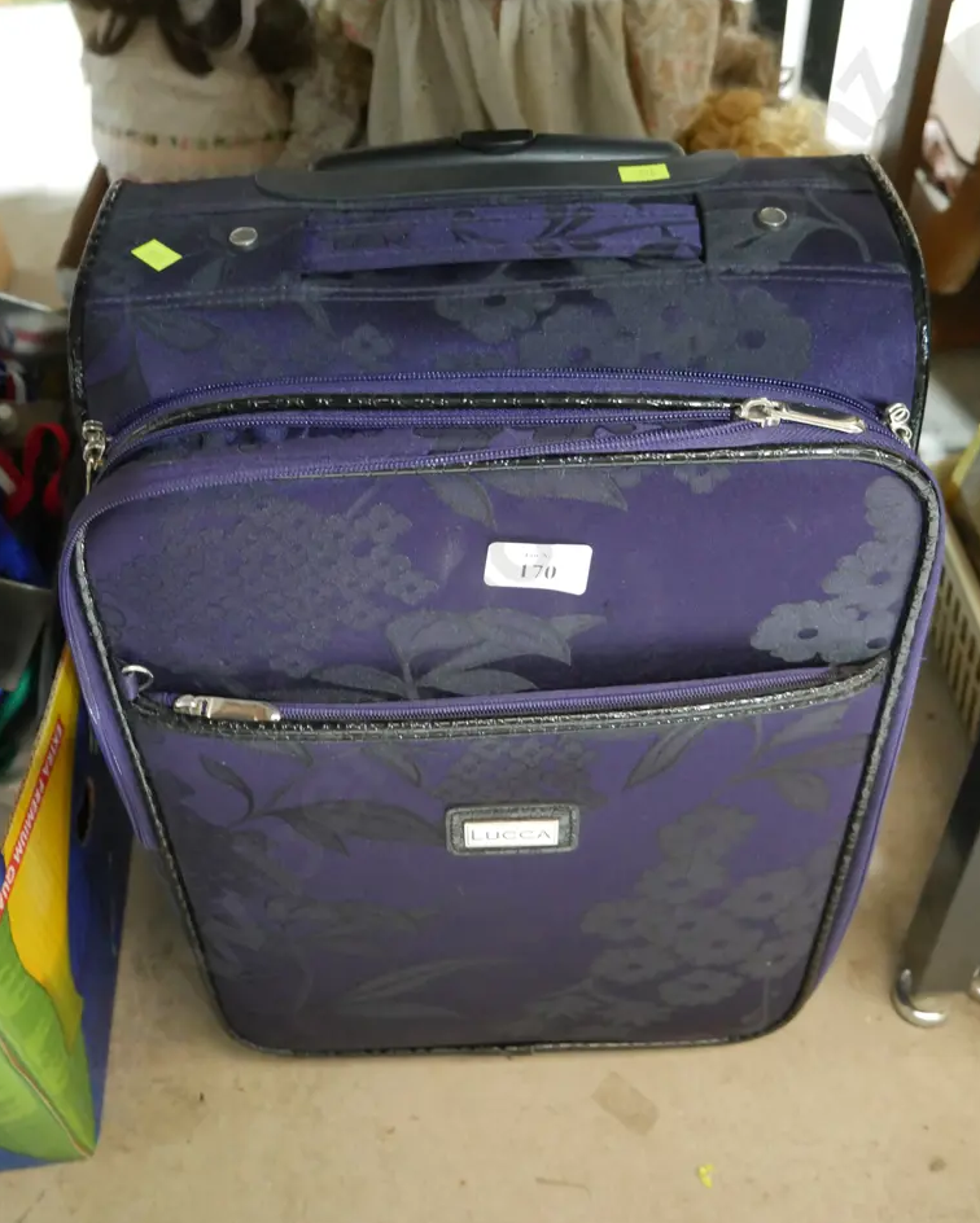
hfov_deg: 41.2
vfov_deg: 50.3
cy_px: 595
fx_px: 1304
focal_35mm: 36
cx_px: 487
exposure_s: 1/40
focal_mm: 17
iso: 3200
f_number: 4
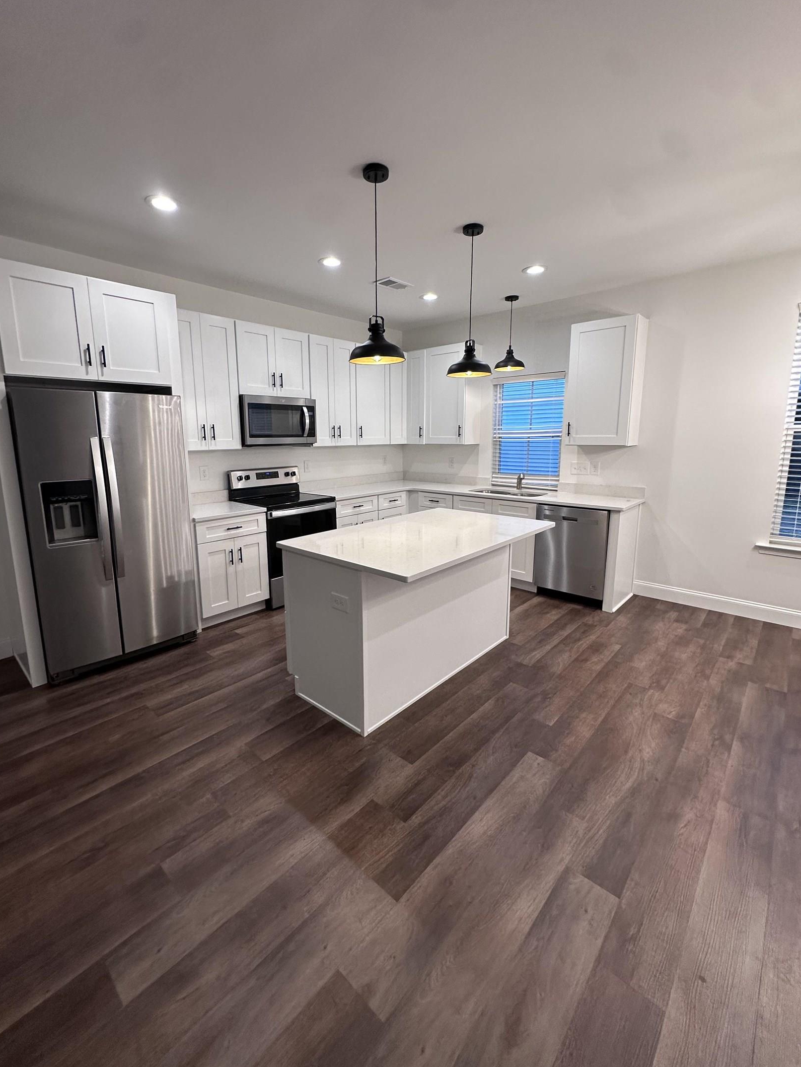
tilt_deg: -6.6
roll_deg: +1.2
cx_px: 376
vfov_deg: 98.1
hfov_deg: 81.7
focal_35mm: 15
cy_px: 513
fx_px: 463
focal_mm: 2.22
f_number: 2.2
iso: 160
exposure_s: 1/120
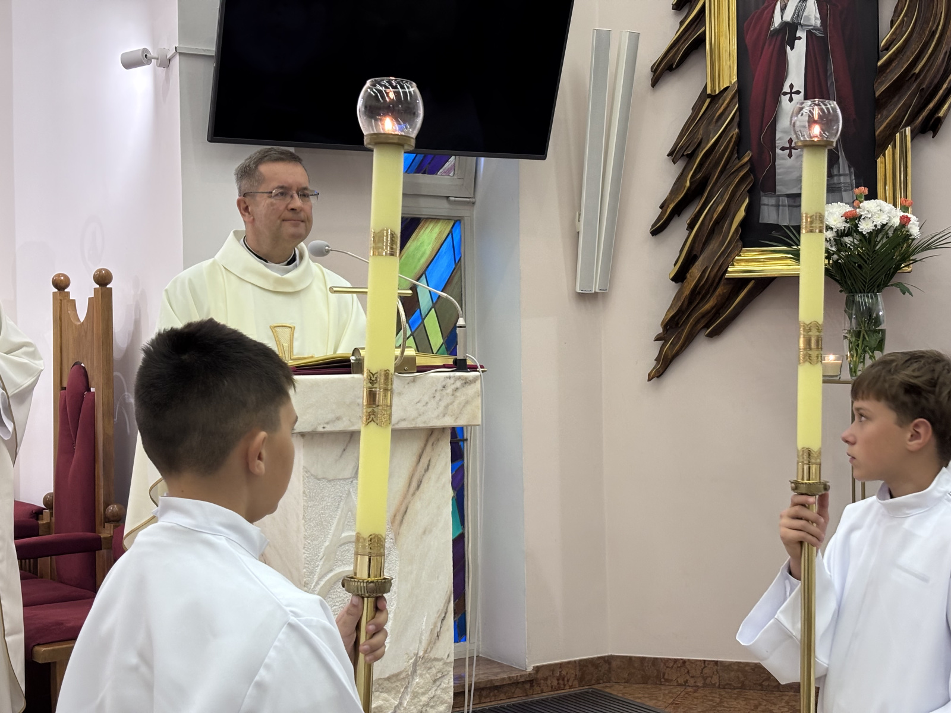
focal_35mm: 52
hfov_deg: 36.8
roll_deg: +0.7
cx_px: 476
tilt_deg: -0.4
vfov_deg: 28.0
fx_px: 1429
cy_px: 356
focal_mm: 5.96
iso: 125
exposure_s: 1/50
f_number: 1.6
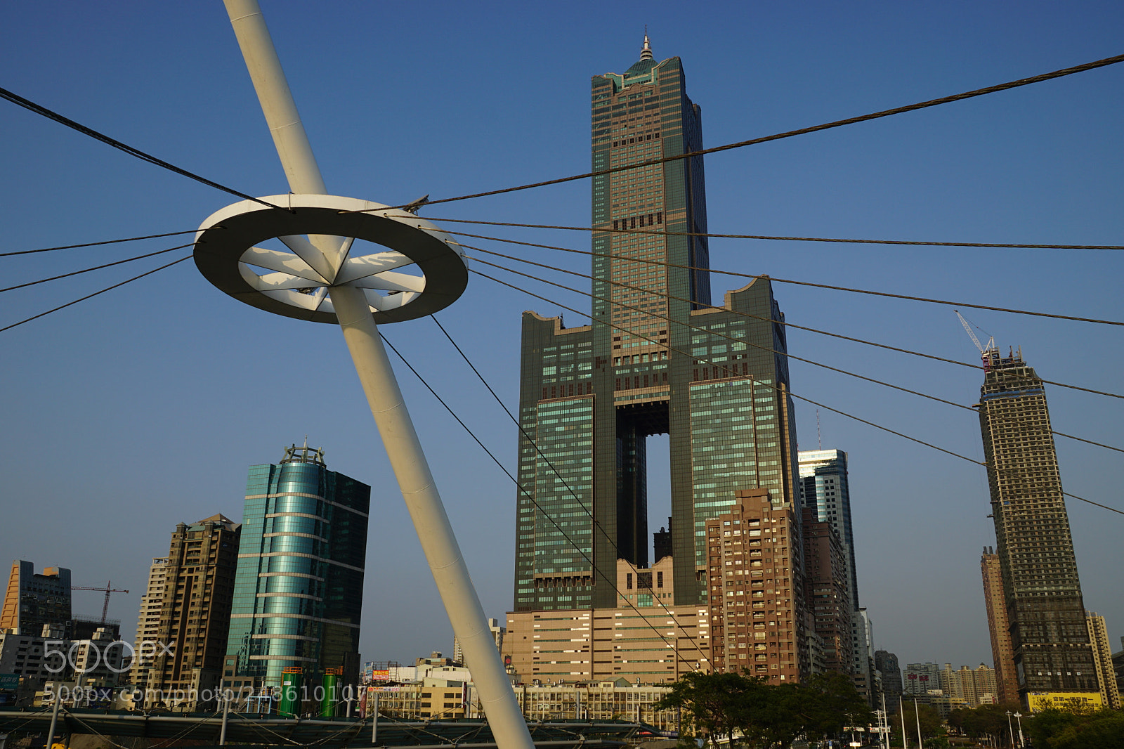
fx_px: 843
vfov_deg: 47.9
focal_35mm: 27
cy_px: 374
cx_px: 562
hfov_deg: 67.4
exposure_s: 1/250
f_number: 8
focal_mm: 18
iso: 100
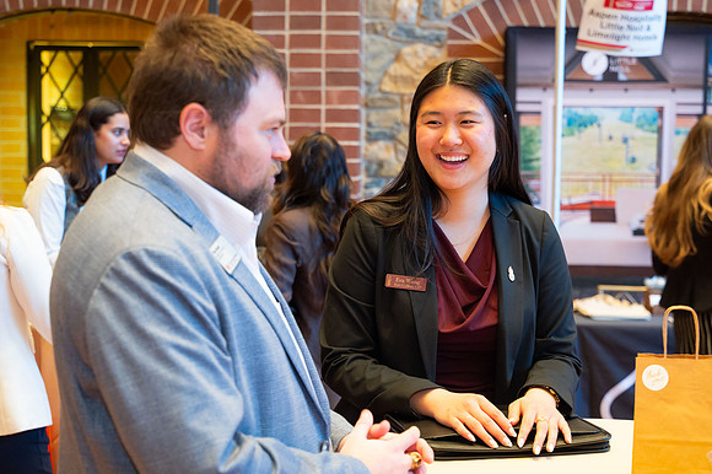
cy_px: 237
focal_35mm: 55
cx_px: 360
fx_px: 1089
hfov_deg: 36.2
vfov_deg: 24.5
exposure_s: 1/30
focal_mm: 54
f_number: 4
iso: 2500
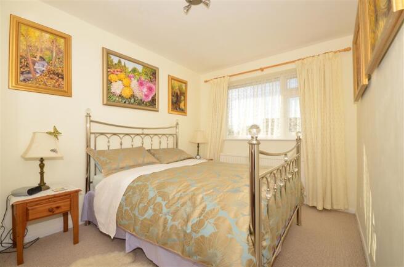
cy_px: 134
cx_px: 202
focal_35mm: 16
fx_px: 185
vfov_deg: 71.8
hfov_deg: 95.1
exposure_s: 1/200
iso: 640
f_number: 14
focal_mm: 11
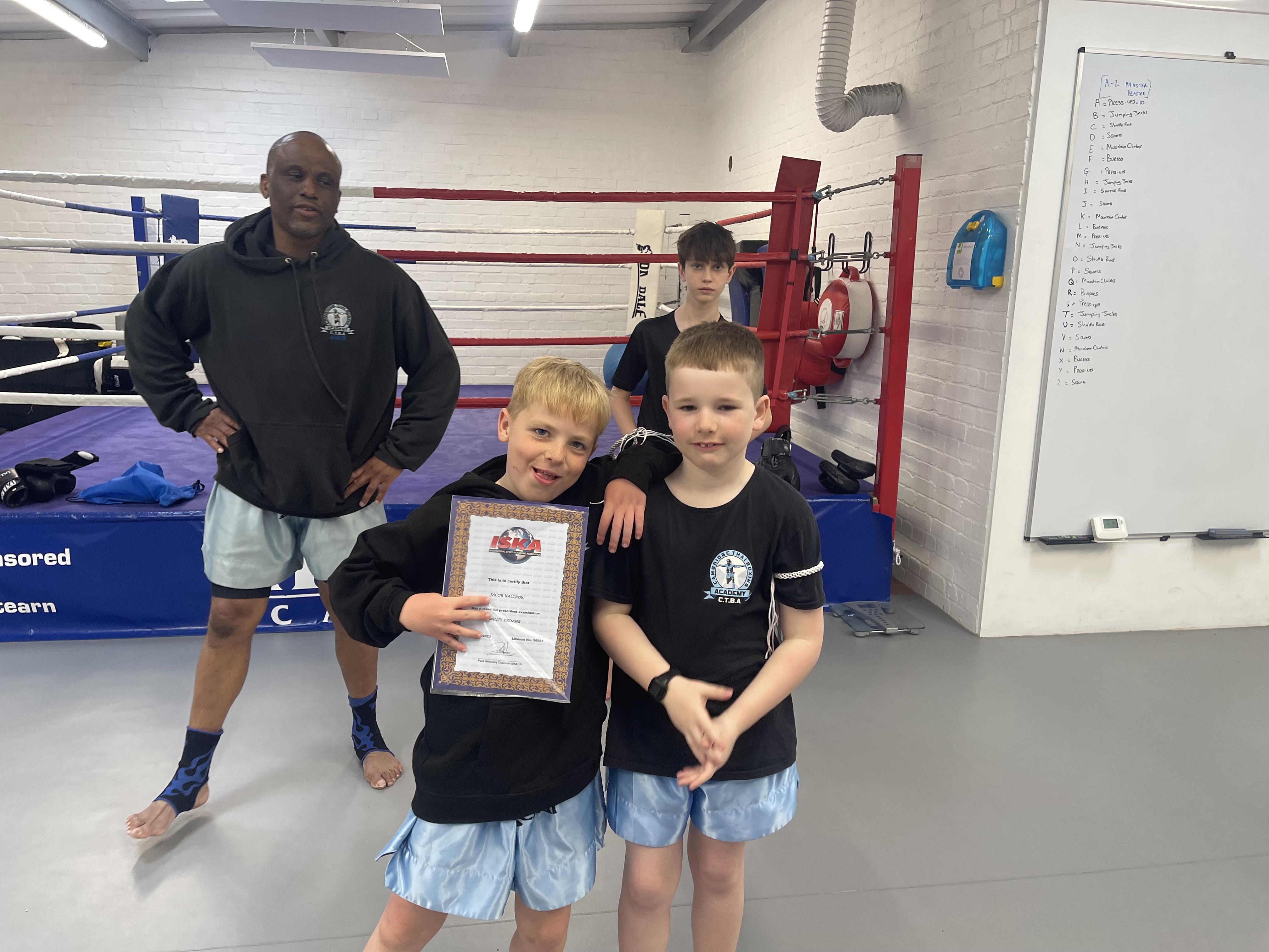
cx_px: 634
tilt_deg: -13.3
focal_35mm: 26
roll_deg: -1.0
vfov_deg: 53.1
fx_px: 953
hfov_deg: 67.3
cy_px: 476
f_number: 1.6
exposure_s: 1/100
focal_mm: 5.1
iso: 100
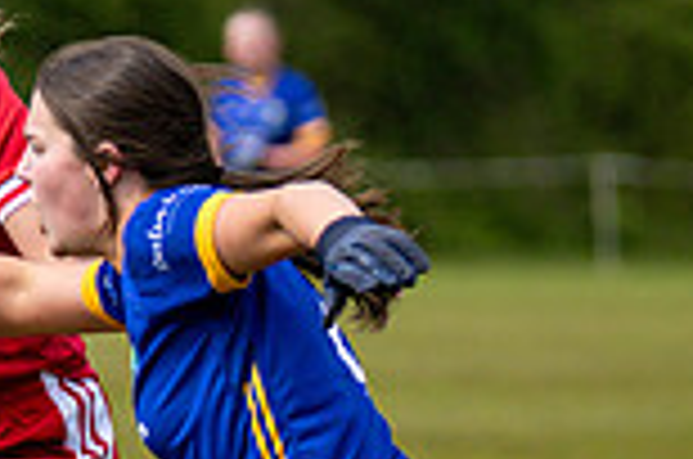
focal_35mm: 825
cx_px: -581
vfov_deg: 1.7
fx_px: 15848
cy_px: 221
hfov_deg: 2.5
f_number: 2.8
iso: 320
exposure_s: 1/4000
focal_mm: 145
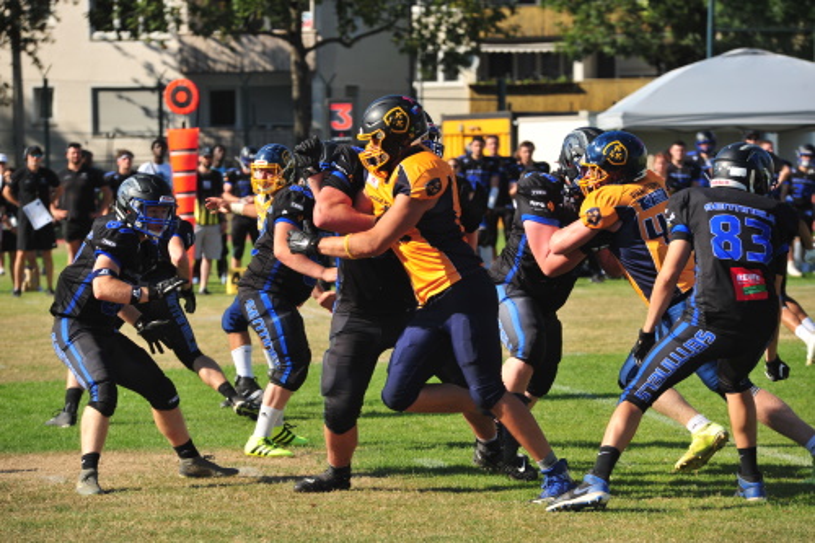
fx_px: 4526
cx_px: 408
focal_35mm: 200
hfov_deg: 10.3
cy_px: 272
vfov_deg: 6.9
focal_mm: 200
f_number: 6.3
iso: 800
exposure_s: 1/2000
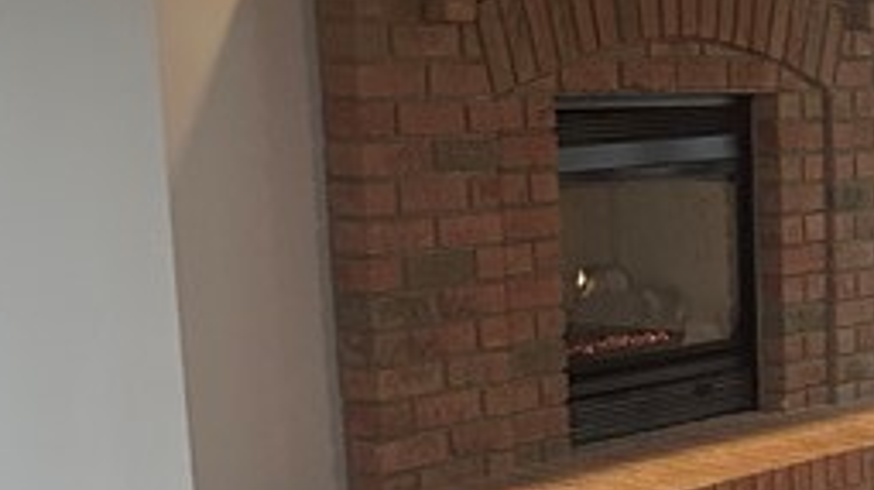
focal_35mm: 105
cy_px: 750
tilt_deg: -17.0
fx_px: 2432
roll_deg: -3.3
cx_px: 1272
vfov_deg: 11.0
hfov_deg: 18.3
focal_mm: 6.86
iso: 250
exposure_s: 1/60
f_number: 1.78
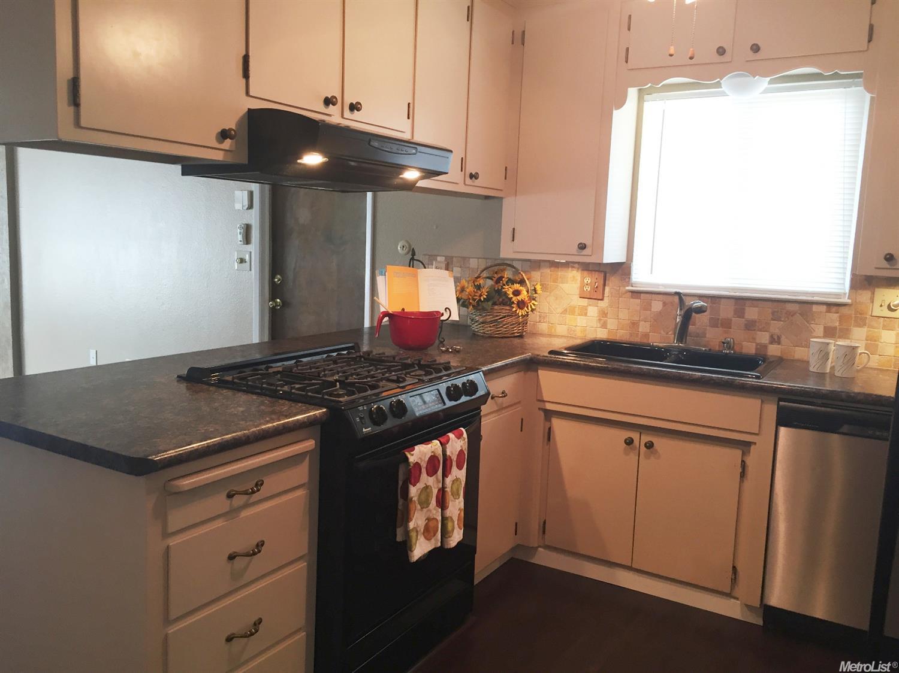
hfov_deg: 61.7
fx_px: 753
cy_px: 336
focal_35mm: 29
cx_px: 450
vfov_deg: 48.2
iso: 64
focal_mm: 4.15
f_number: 2.2
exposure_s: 1/30
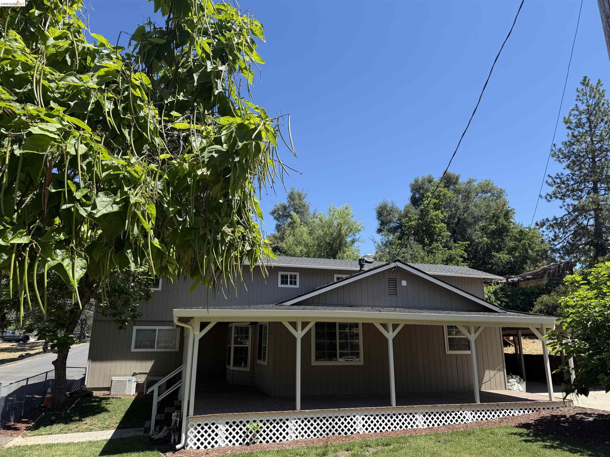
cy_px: 228
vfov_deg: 56.8
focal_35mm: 24
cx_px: 305
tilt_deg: +13.6
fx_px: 423
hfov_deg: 71.6
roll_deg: -1.5
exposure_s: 1/2110
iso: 80
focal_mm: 6.76
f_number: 1.78
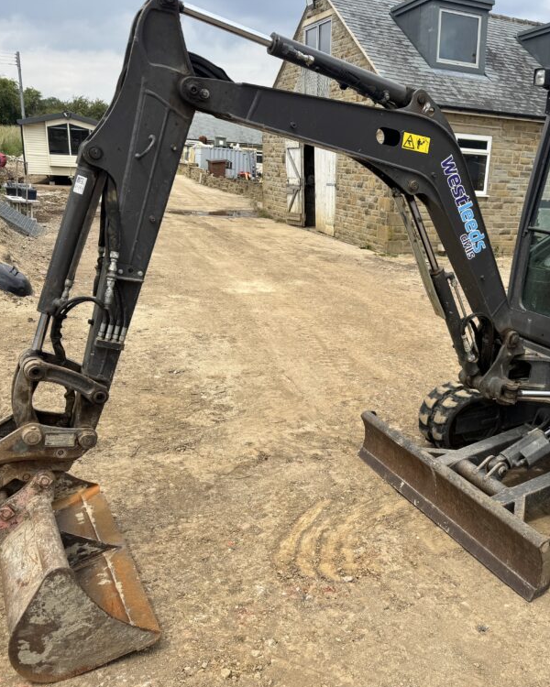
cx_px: 390
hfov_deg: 44.7
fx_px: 651
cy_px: 348
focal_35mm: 32
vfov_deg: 55.7
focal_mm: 6.76
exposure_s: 1/2710
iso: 80
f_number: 1.78
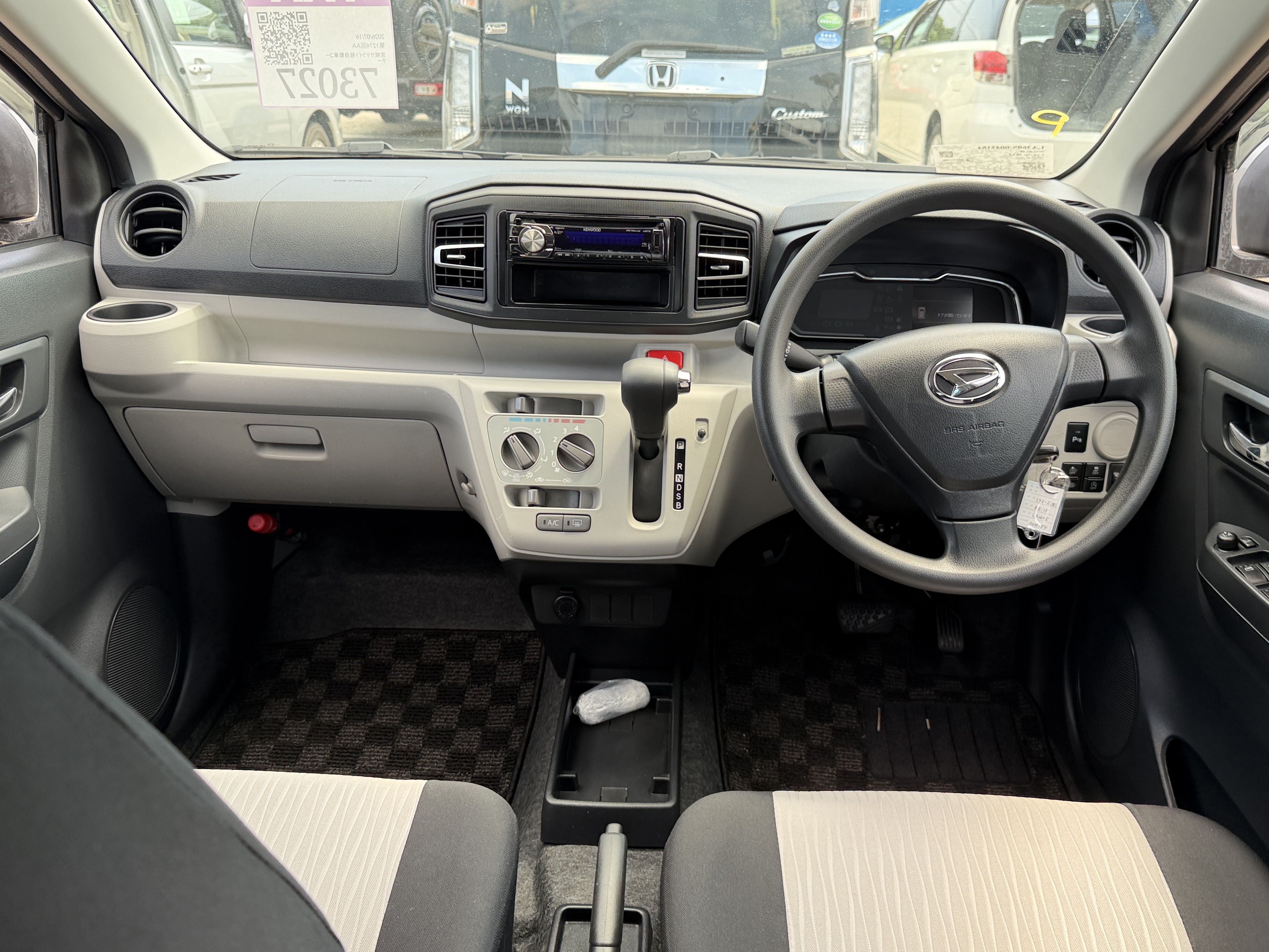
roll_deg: -0.6
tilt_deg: -31.2
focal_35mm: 28
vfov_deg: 49.7
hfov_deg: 63.4
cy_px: 446
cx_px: 663
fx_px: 1026
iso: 80
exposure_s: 1/173
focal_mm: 6.76
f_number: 1.78
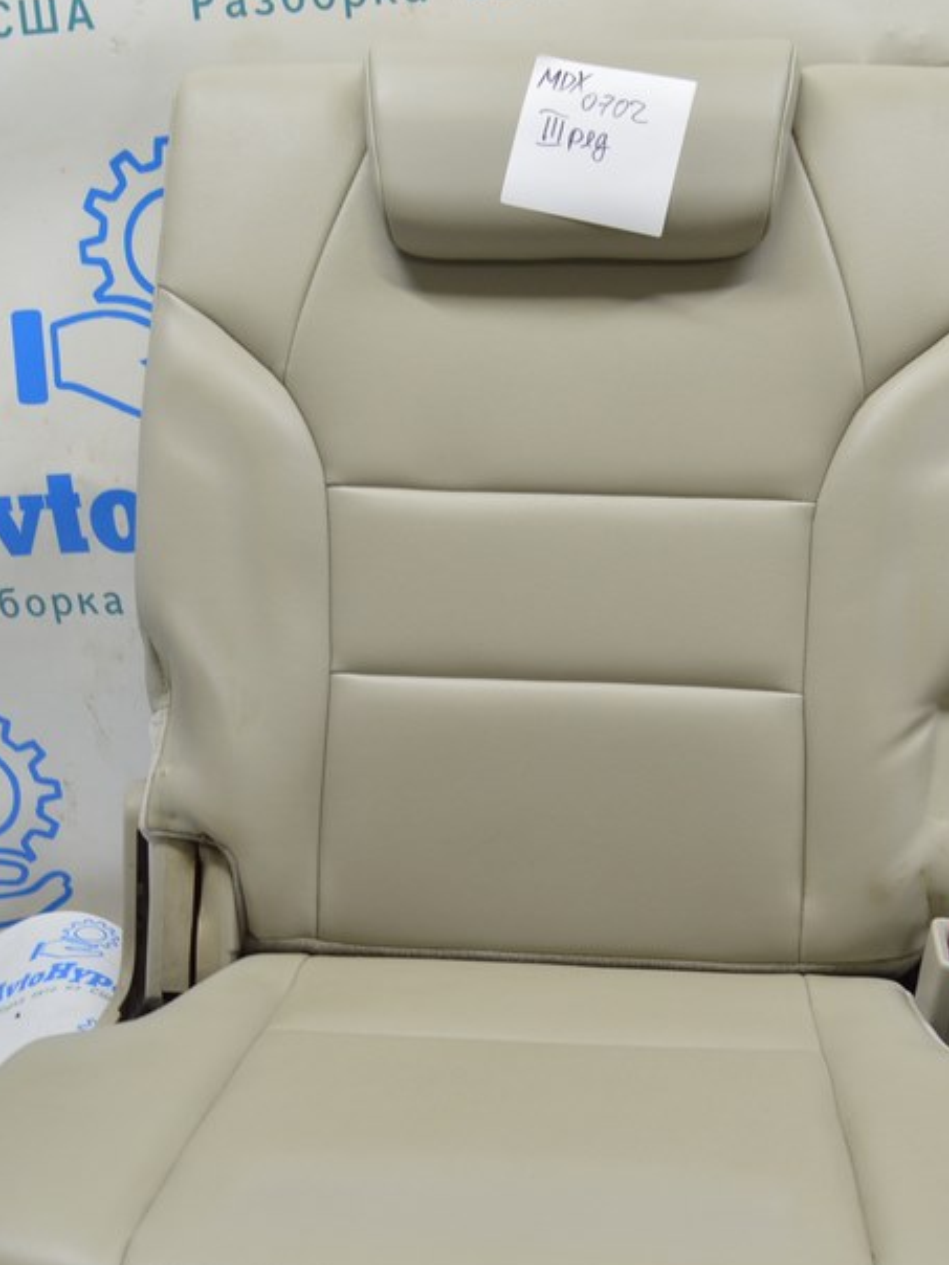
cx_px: 534
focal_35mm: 44
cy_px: 703
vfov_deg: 42.9
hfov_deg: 32.8
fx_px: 1608
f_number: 5.6
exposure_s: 1/20
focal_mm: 18
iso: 400
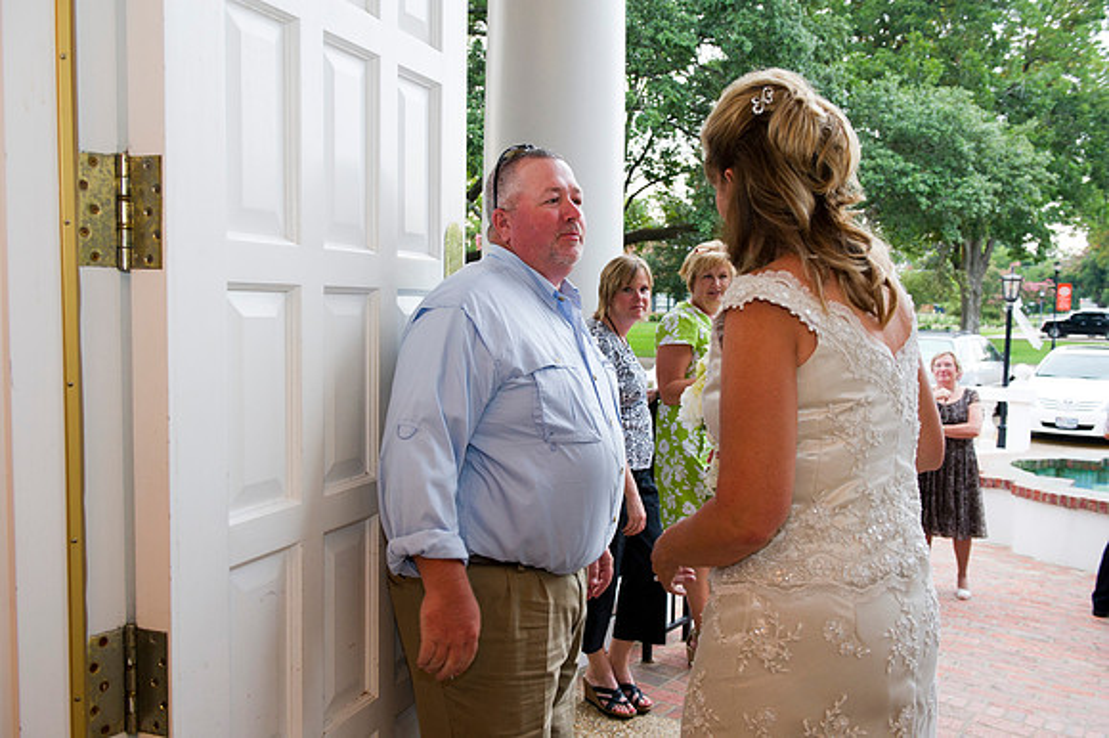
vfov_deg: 41.1
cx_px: 554
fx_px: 985
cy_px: 369
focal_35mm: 32
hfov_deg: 58.7
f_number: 4.5
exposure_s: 1/80
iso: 1600
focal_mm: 32
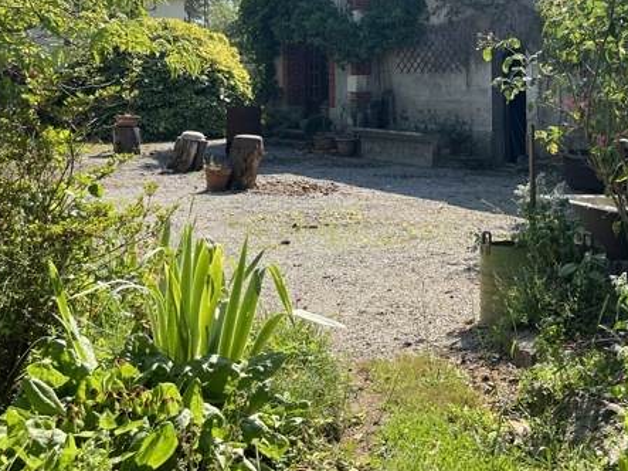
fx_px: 852
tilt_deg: +1.3
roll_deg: +0.6
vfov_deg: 29.7
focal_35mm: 47
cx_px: 415
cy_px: 57
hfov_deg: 40.0
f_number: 1.6
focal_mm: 5.1
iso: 50
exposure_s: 1/2899
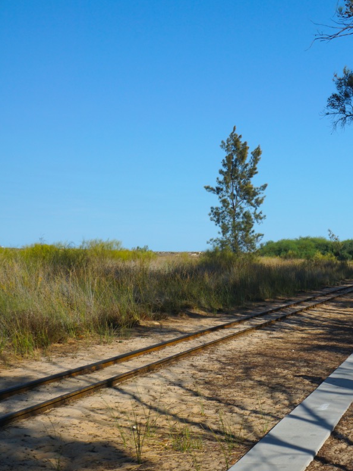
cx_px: 352
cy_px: 234
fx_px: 921
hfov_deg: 21.0
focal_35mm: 68
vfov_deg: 28.7
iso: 160
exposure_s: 1/320
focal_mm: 31
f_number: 13
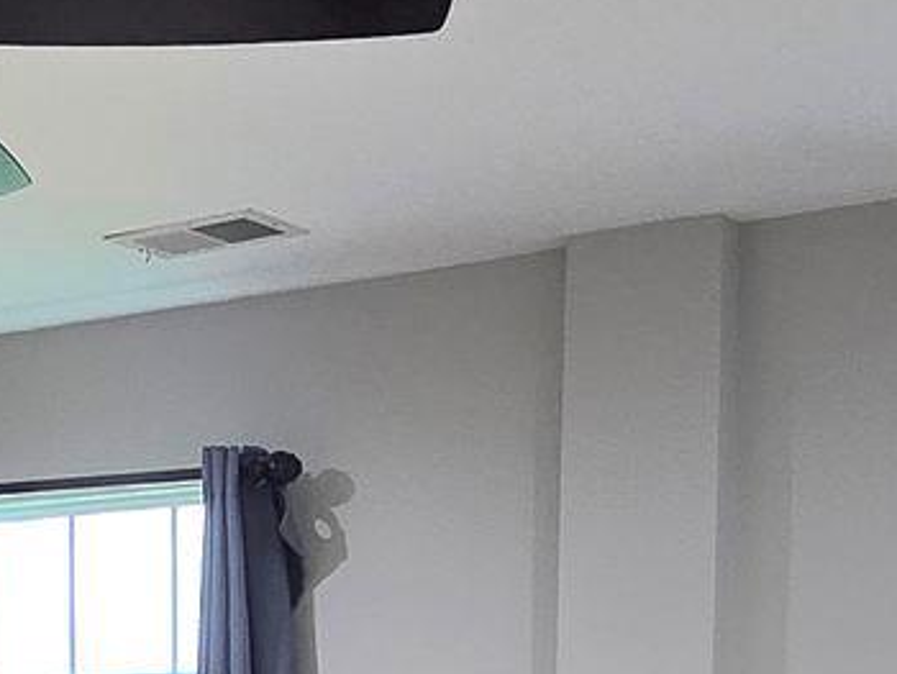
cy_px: 1048
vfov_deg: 17.3
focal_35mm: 76
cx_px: 146
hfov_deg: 25.1
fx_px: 1971
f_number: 2.2
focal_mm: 2.2
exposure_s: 1/60.2
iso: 160
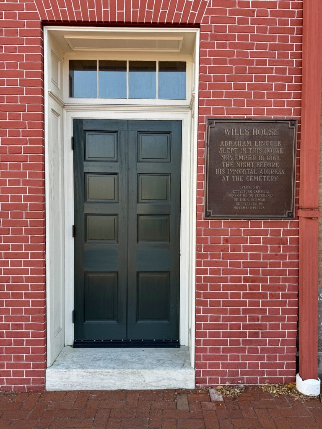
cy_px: 214
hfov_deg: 56.8
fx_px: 298
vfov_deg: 71.6
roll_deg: +0.8
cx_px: 161
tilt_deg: -3.2
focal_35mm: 24
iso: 80
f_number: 1.78
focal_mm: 6.76
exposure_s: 1/499
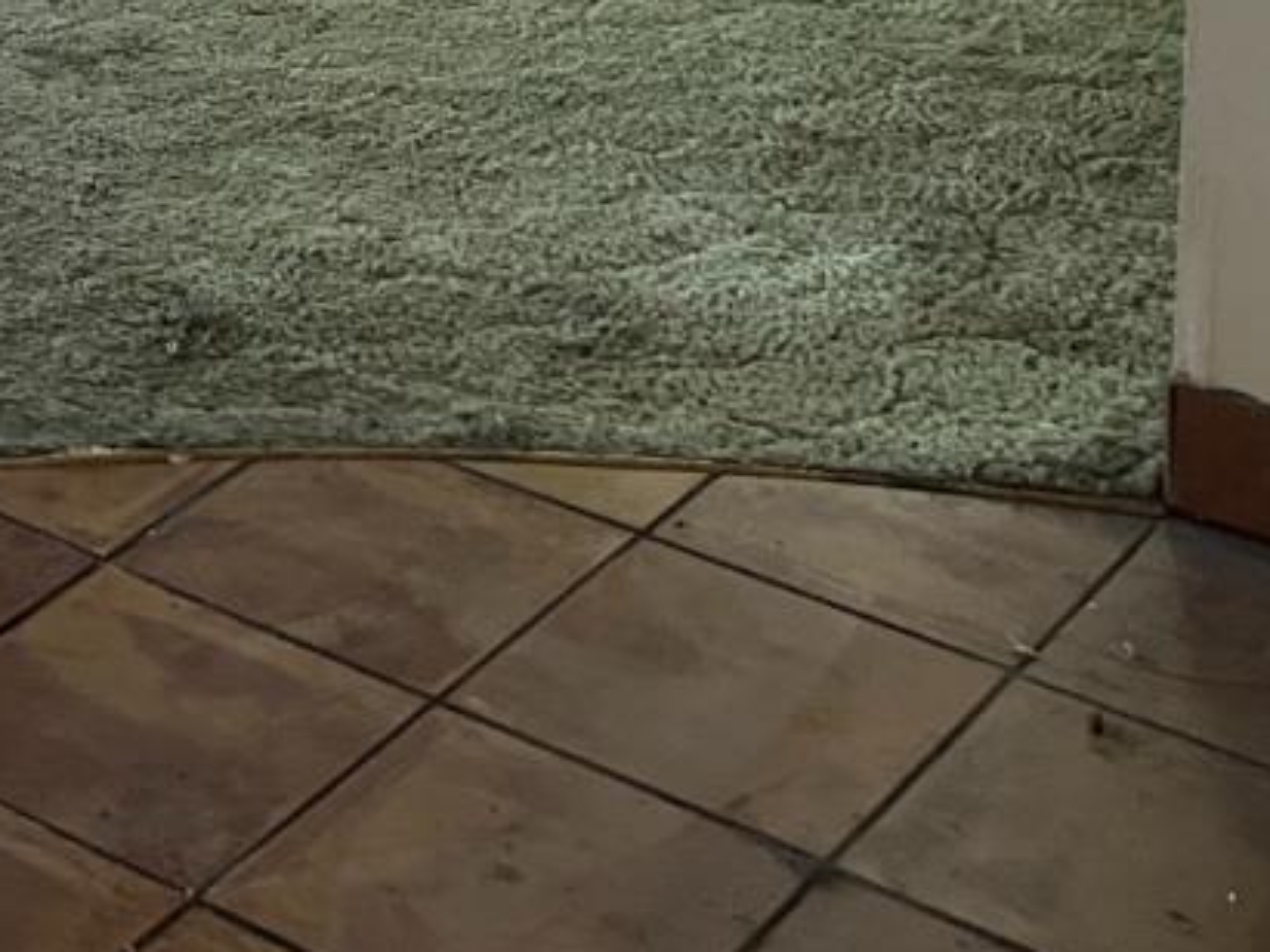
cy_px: -762
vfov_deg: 13.9
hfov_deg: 19.7
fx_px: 3484
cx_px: -139
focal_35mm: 95
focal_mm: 5.7
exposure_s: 1/60
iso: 160
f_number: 1.5
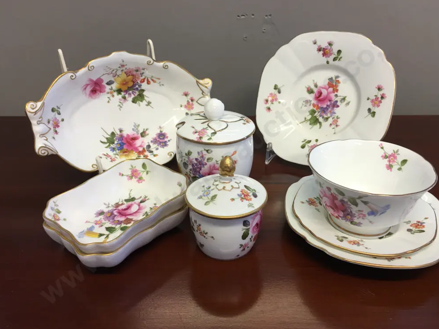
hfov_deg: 60.0
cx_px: 225
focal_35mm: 30
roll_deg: -1.1
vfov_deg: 46.8
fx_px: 380
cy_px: 164
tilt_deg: -25.5
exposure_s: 1/17
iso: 32
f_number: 2.2
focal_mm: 4.15
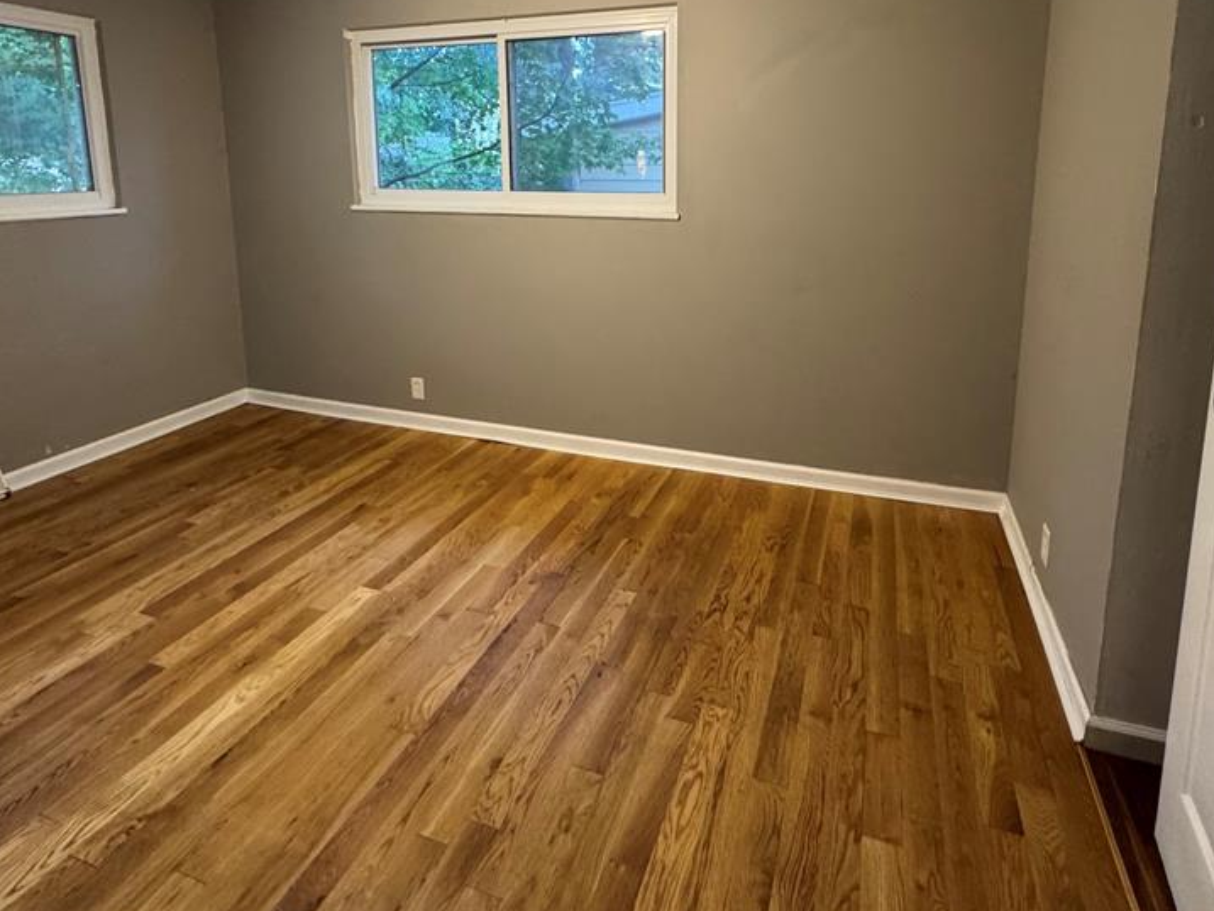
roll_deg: +0.3
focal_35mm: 20
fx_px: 702
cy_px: 274
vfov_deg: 63.6
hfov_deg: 81.7
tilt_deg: -9.5
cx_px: 637
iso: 640
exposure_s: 1/60
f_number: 2.2
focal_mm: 2.22
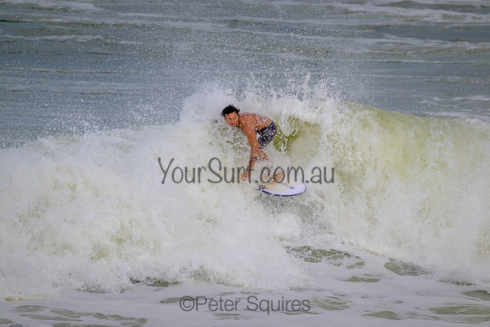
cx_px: 245
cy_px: 164
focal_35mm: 800
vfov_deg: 1.7
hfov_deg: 2.6
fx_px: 10891
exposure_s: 1/2000
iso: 360
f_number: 11
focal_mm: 800
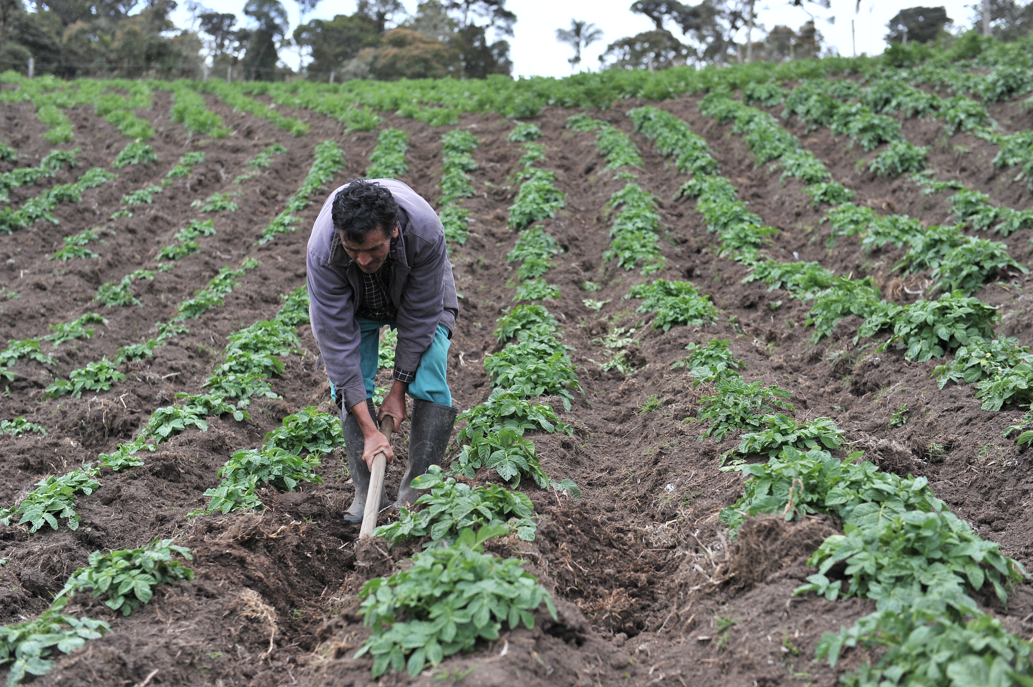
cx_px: 516
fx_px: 1663
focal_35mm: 58
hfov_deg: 34.5
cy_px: 344
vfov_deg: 23.4
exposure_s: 1/1250
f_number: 4
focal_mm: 58
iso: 250
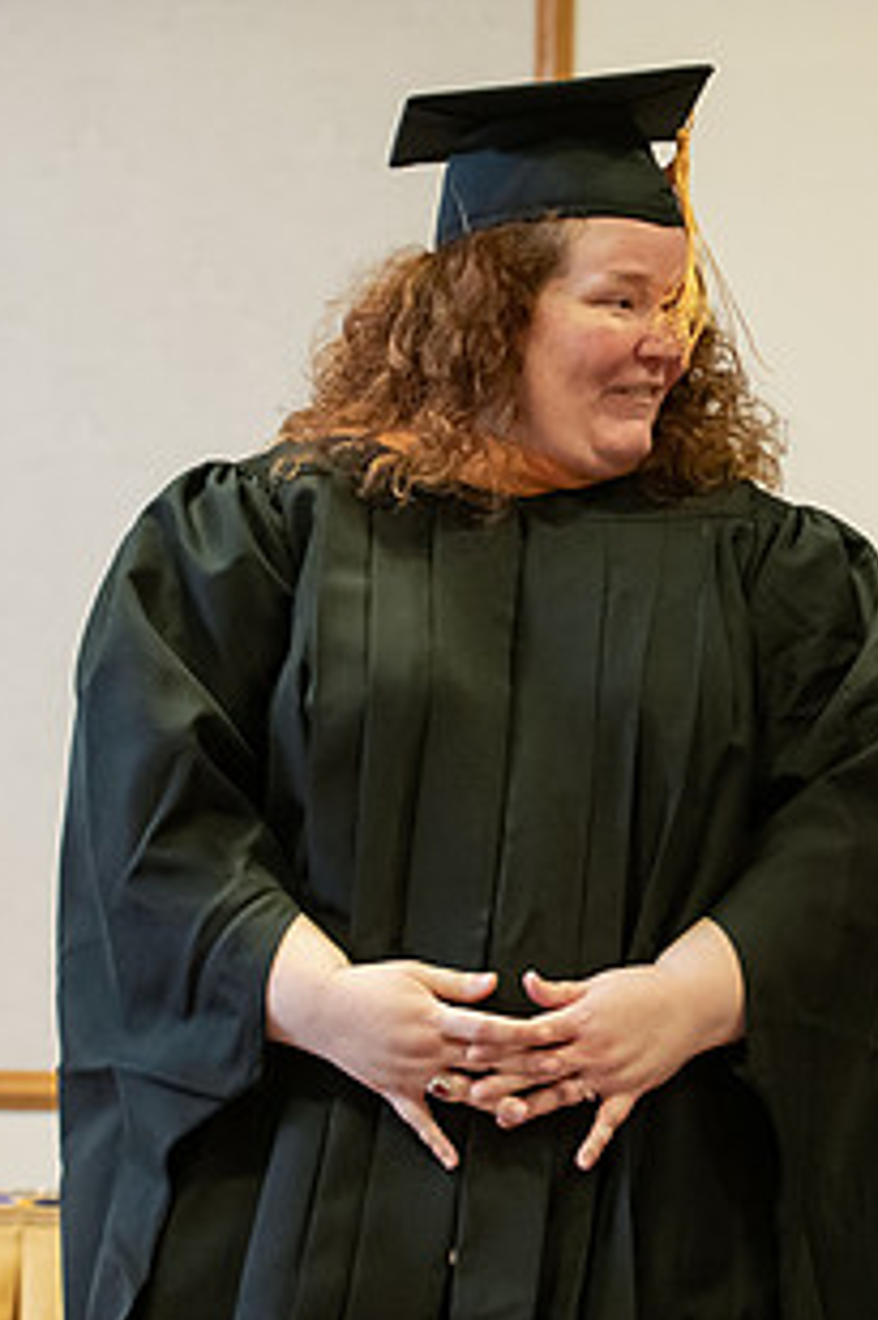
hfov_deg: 10.3
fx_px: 4834
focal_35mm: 132
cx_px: 942
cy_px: 521
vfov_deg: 15.5
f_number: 4
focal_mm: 70
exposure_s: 1/200
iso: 3200
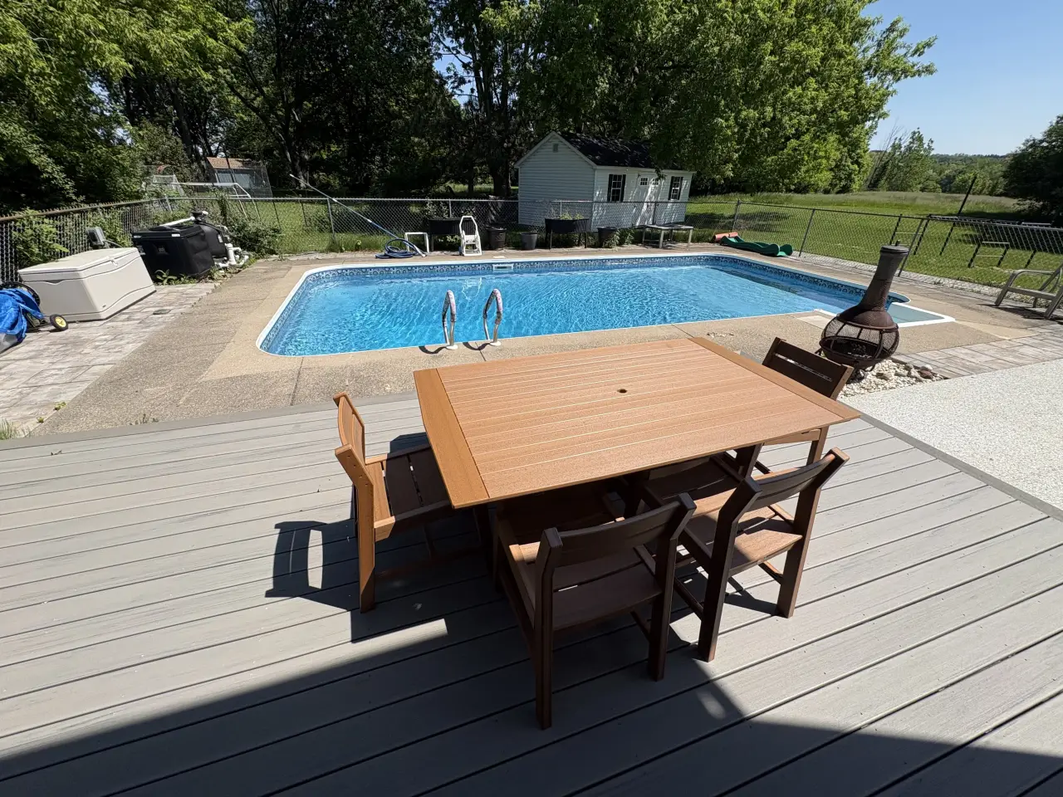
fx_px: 430
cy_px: 398
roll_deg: +0.3
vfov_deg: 85.7
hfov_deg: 102.1
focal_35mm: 14
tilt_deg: -27.1
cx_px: 532
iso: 50
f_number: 2.2
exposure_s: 1/2083
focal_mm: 2.22
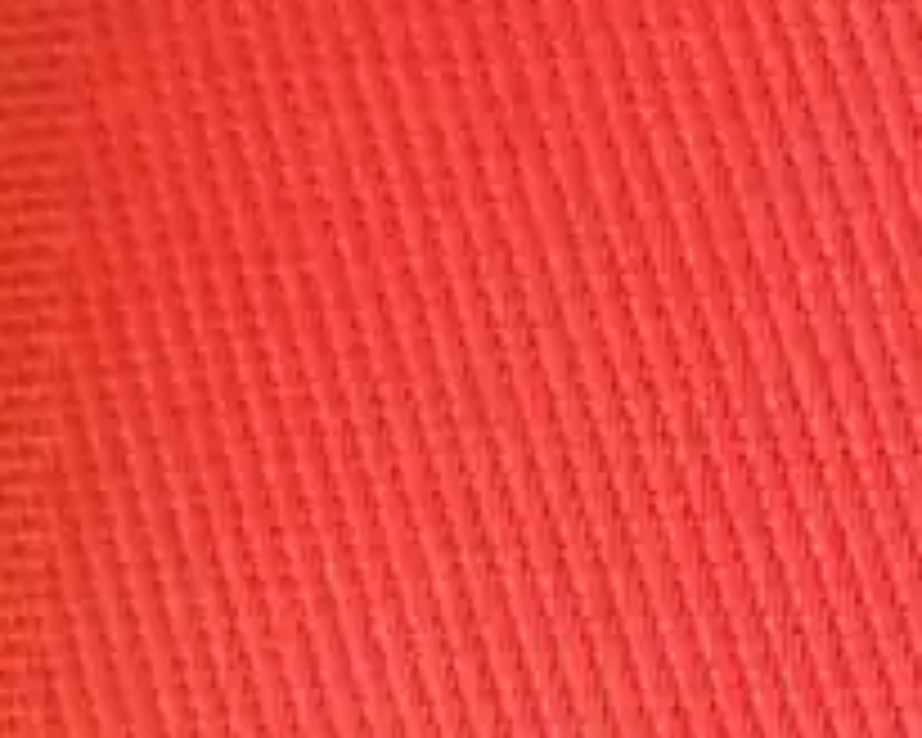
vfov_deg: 9.2
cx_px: 2204
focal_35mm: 166
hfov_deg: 10.1
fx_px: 4530
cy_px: 837
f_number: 2.4
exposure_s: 1/17
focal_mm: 4.28
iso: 50
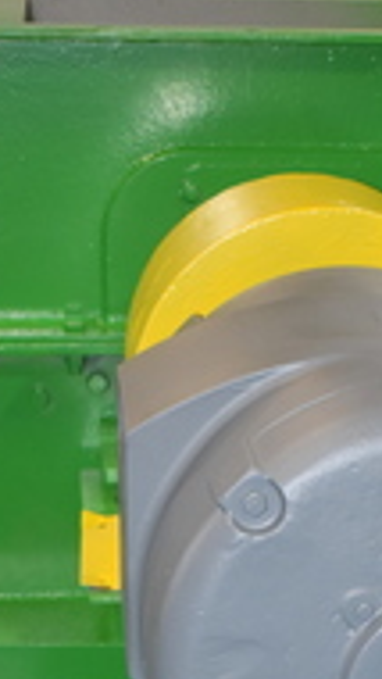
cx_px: 370
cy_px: 654
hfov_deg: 11.6
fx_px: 1860
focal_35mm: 103
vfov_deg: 20.1
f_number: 4
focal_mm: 25
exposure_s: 1/200
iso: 800
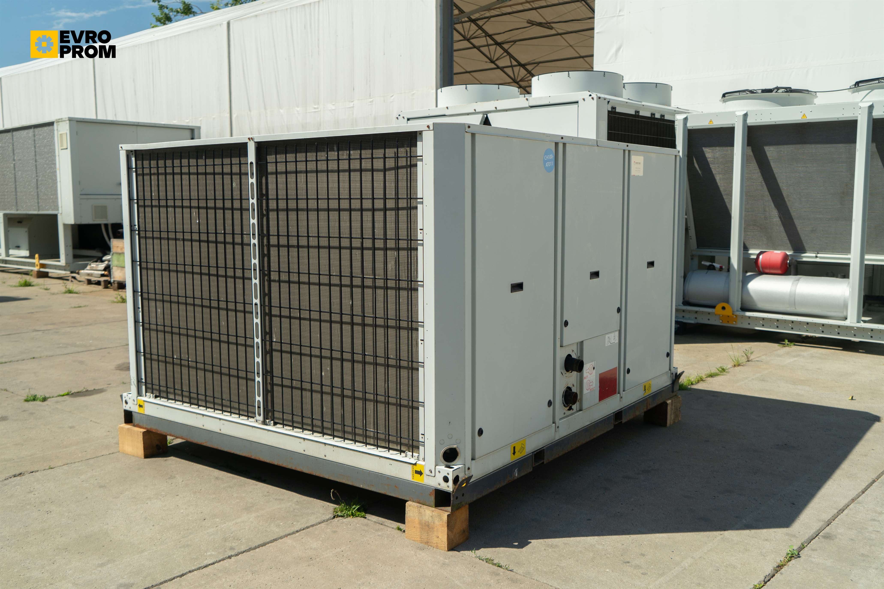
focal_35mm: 32
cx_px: 442
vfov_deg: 41.1
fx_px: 786
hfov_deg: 58.7
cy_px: 294
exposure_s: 1/320
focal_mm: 32
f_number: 5
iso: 100
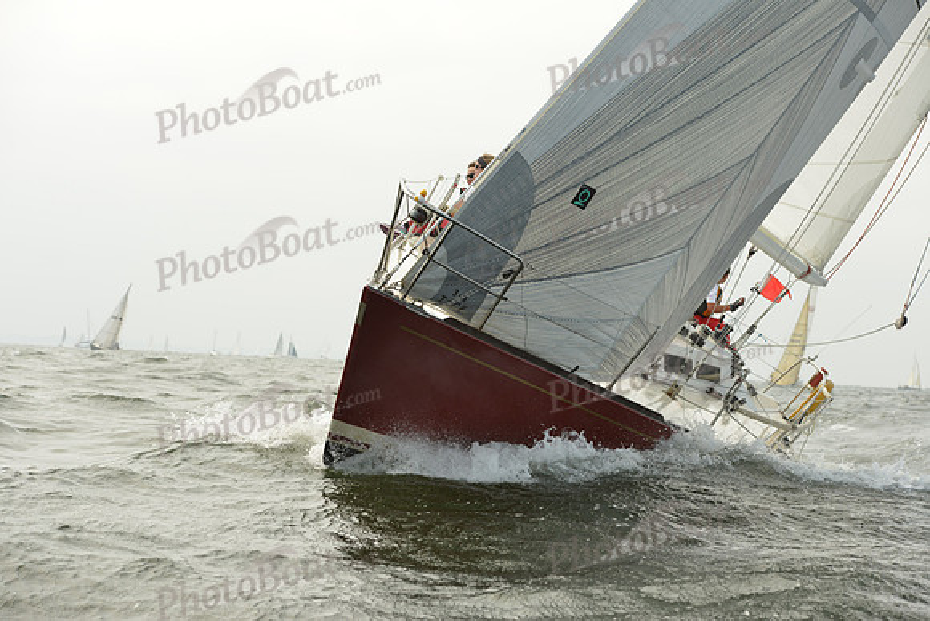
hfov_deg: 25.4
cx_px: 465
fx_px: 2067
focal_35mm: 80
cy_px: 310
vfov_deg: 17.1
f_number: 7.1
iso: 320
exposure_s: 1/1250
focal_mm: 80
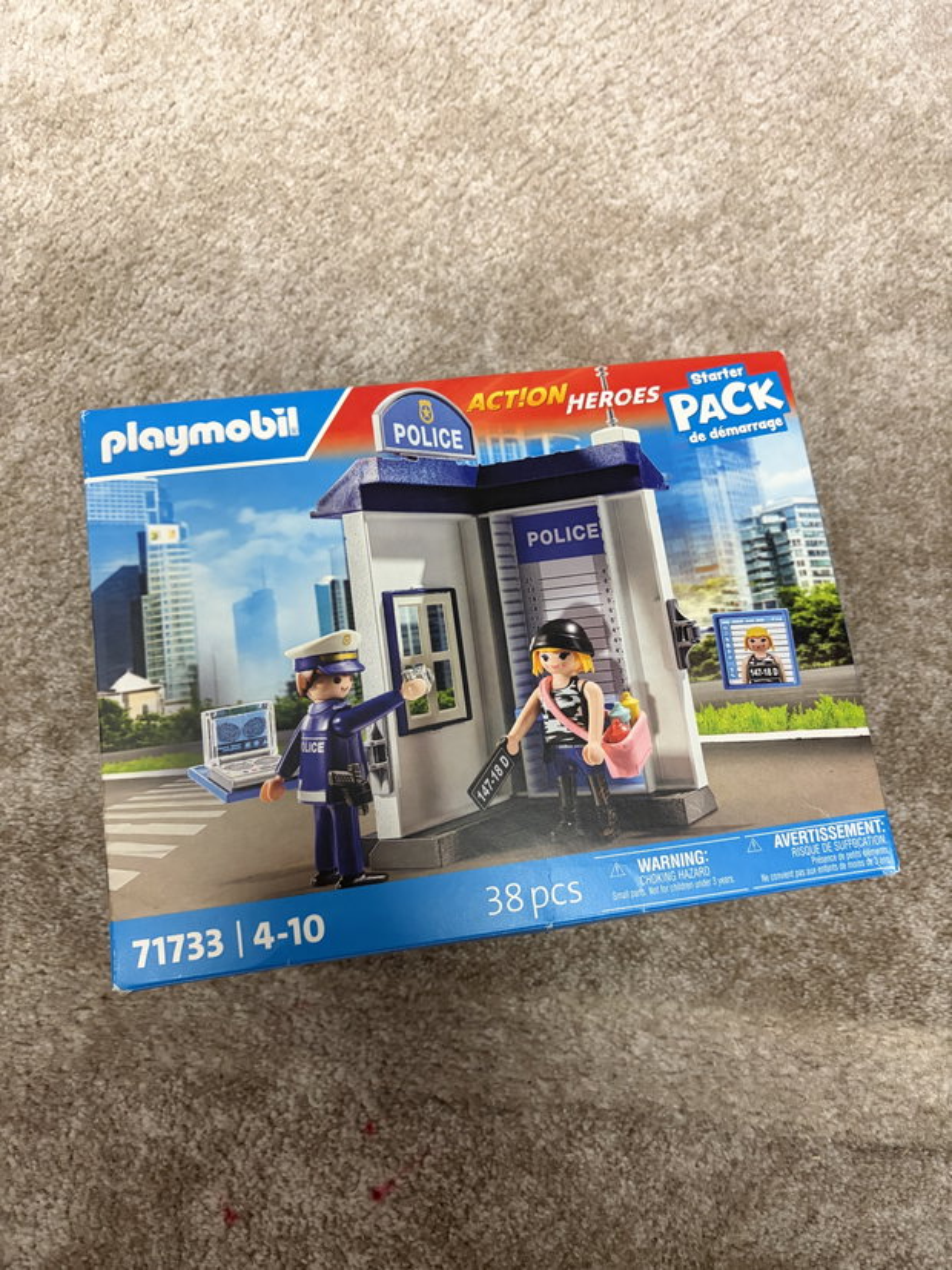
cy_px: 635
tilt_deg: -76.0
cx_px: 476
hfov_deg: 53.1
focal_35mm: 26
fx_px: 954
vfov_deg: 67.3
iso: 400
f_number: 1.6
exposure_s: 1/50
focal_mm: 5.96
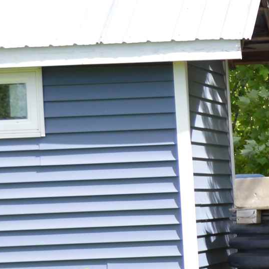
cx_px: 742
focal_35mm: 255
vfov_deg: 6.8
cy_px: 255
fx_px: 2246
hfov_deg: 6.4
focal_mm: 35
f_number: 5.6
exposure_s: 1/125
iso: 110
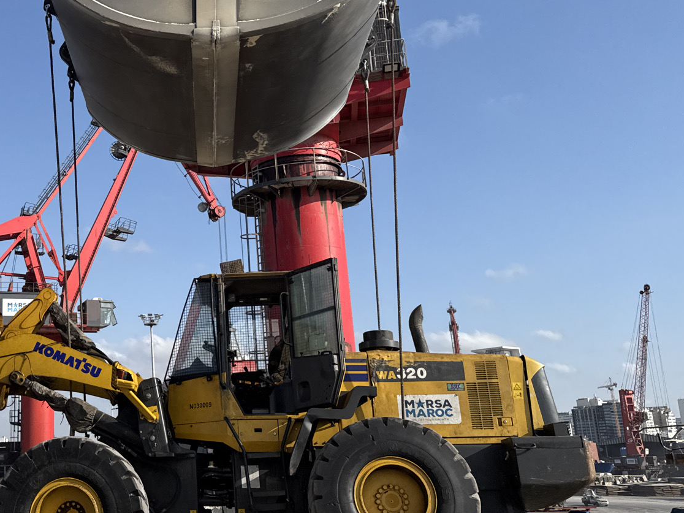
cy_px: 243
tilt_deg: +15.3
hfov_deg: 41.8
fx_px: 850
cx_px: 128
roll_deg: +1.4
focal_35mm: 43
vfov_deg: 33.6
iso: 80
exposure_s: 1/4950
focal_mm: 6.76
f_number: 1.78
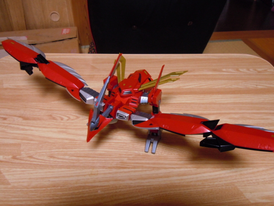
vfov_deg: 46.8
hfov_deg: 60.0
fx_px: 237
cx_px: 137
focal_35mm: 30
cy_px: 103
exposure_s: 1/15
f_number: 3.5
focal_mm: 5.4
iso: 400
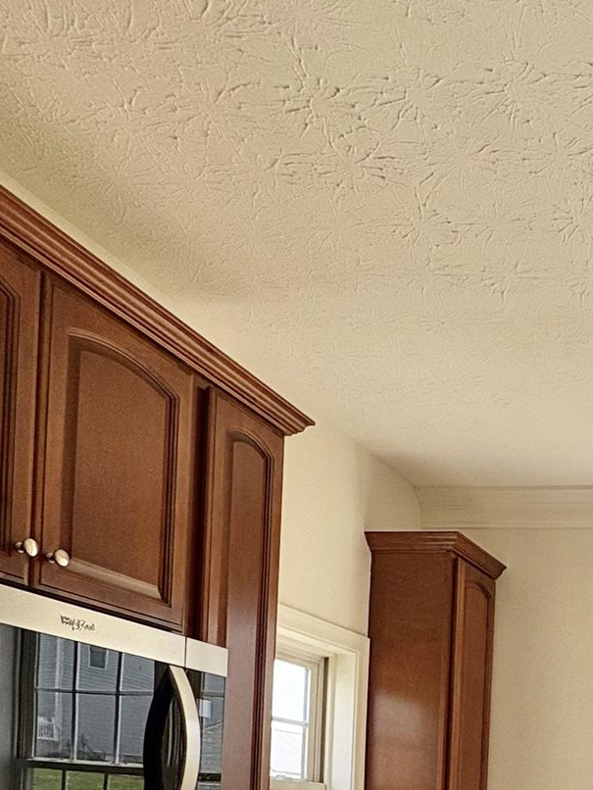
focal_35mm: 40
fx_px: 913
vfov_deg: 39.8
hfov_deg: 30.5
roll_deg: -2.9
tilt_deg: +0.4
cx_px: 712
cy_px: 827
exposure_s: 1/371
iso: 64
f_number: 2.2
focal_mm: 2.22
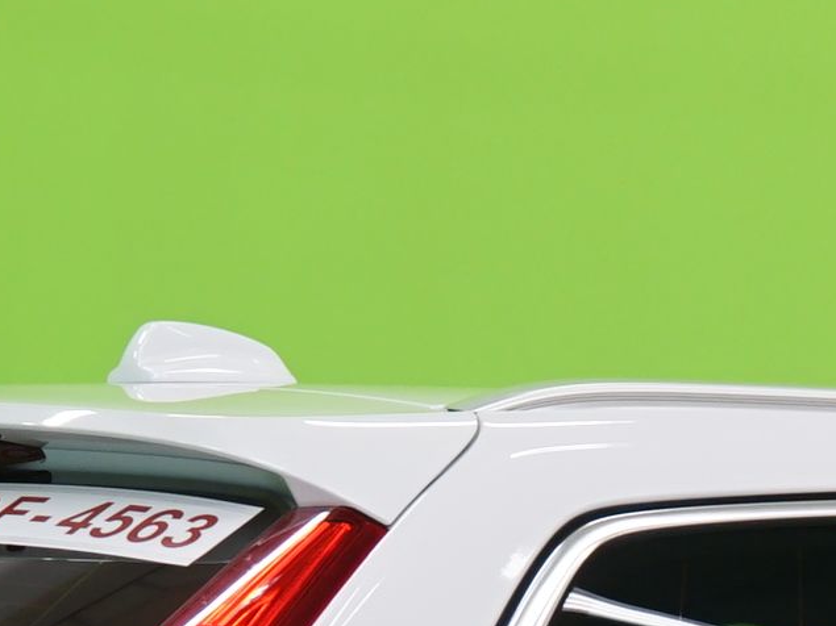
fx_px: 7051
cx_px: 870
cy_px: 893
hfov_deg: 6.8
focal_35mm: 292
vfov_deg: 5.1
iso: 400
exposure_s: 1/10
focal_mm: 49
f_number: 5
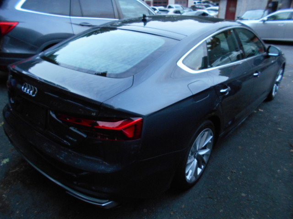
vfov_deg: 53.1
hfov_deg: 67.3
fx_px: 220
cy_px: 110
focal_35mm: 26
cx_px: 146
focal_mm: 4.6
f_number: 3.2
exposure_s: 1/13
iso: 400
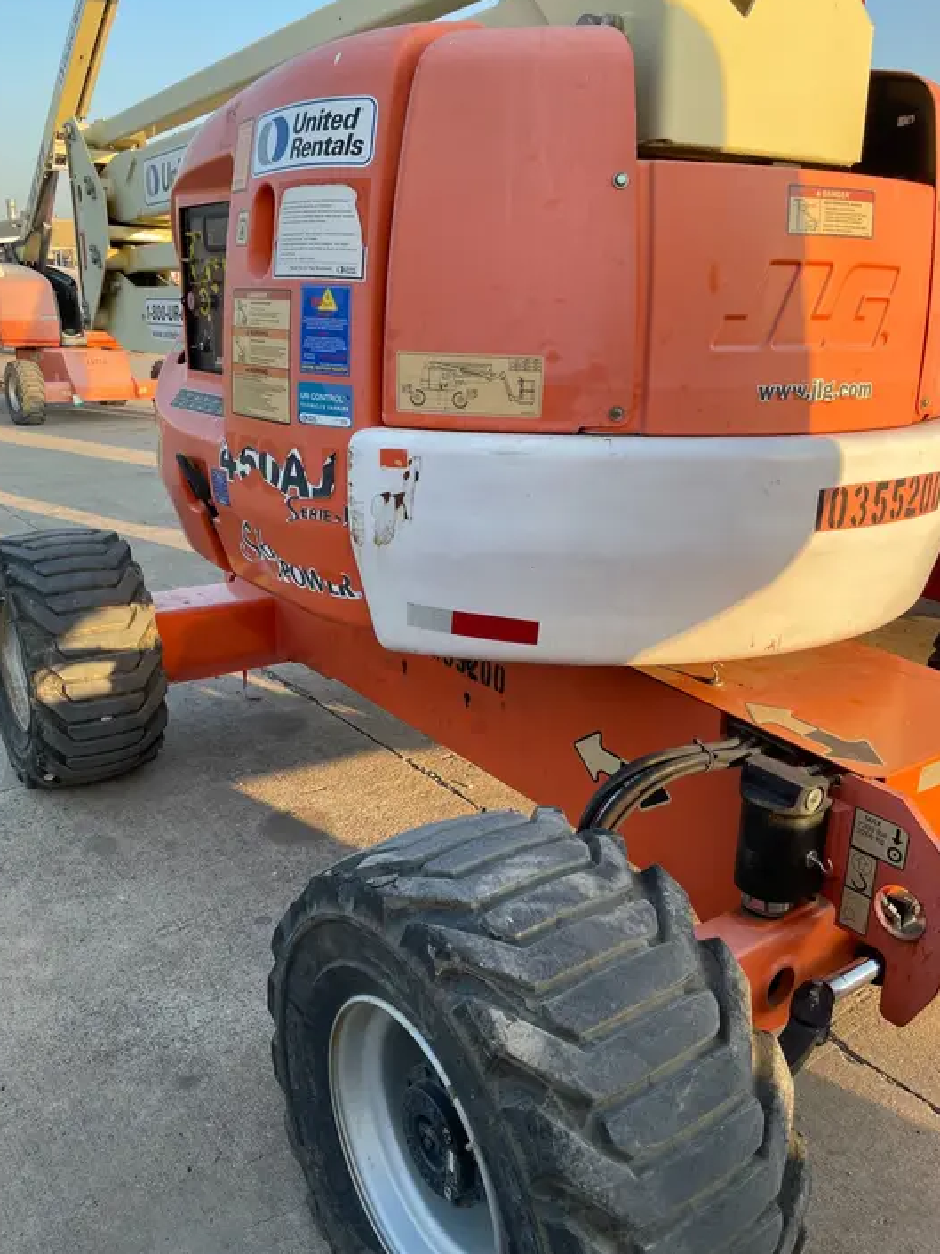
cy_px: 617
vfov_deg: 65.3
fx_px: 978
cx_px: 462
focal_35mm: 27
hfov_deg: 51.3
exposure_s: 1/461
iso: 32
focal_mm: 4.2
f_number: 1.6
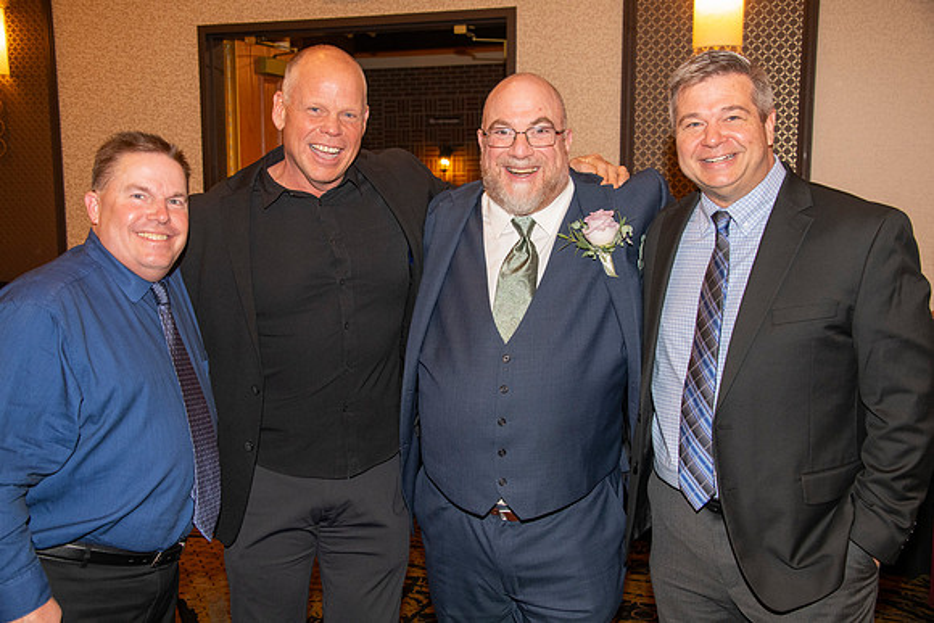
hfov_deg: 46.4
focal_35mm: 42
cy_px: 312
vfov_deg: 31.9
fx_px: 1090
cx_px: 467
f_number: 5.6
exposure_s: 1/60
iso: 2000
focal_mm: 42
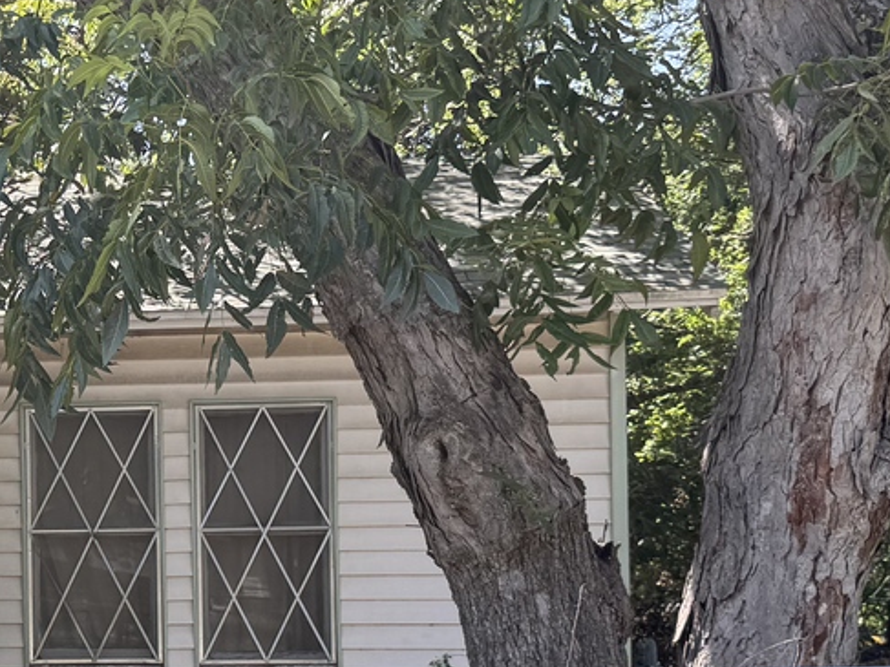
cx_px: -66
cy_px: 579
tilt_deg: -1.0
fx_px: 1825
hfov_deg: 25.6
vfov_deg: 20.4
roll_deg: +0.2
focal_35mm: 71
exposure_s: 1/567
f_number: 1.78
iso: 80
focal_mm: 6.76
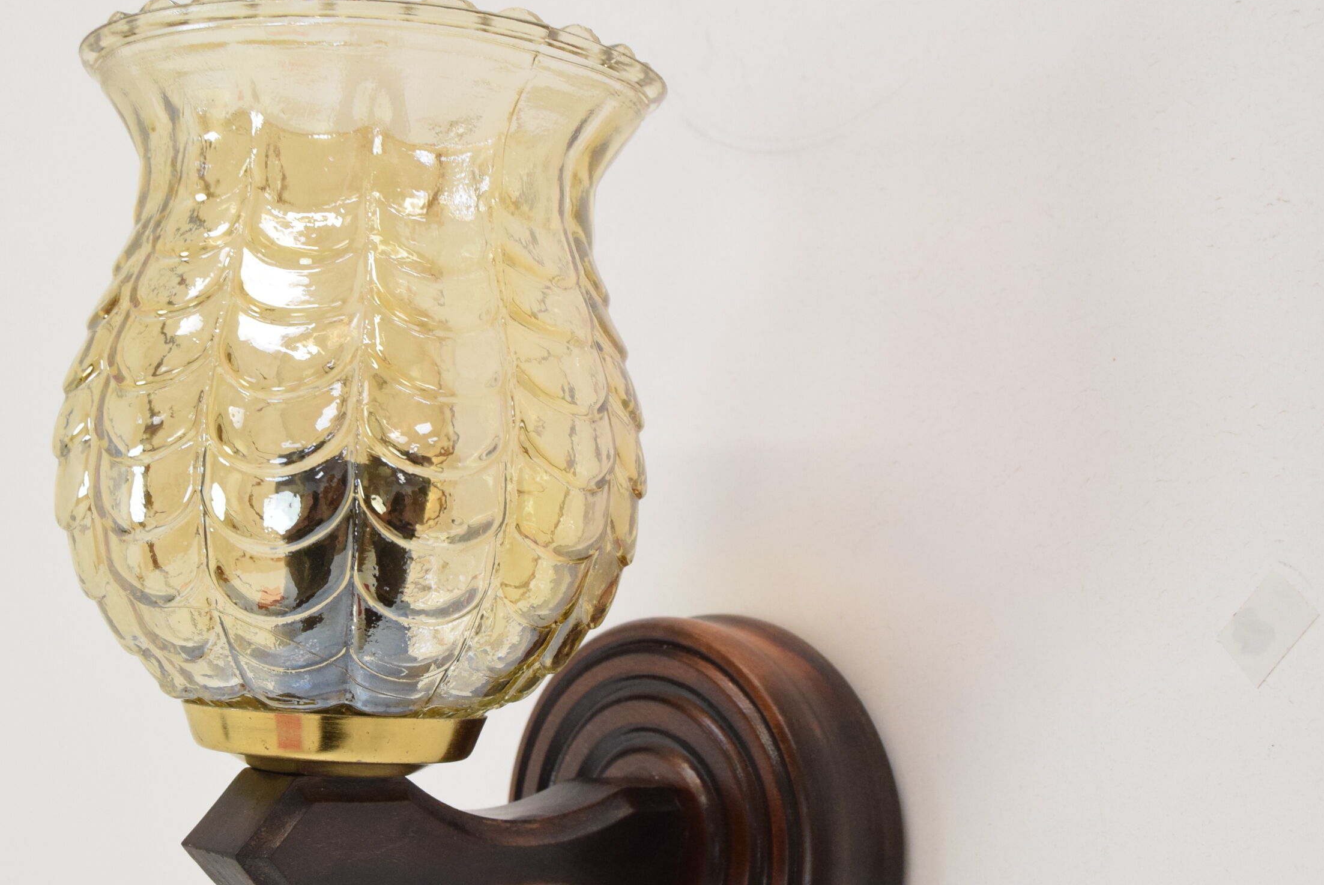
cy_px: 506
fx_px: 2098
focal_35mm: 57
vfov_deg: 23.8
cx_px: 480
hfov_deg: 34.8
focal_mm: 28
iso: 1600
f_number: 7.1
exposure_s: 1/200
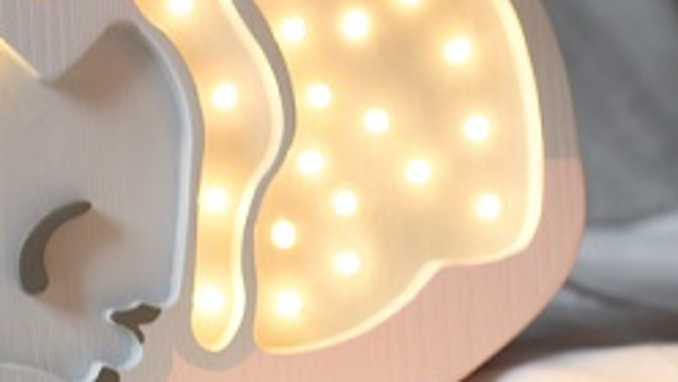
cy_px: 89
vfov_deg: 7.6
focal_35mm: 160
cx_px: 267
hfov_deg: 13.4
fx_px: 2879
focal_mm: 35
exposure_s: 1/30
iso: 100
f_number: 2.2
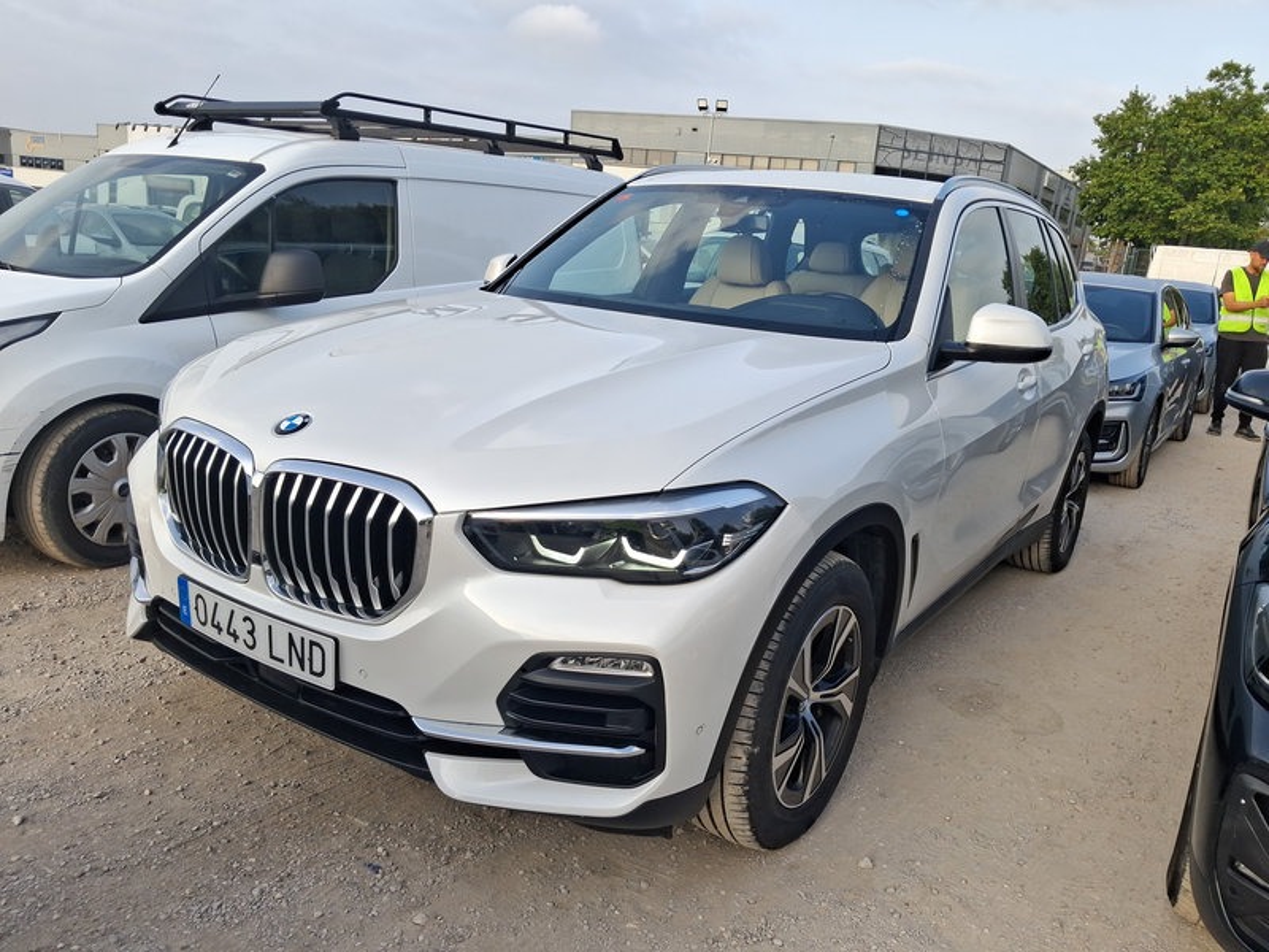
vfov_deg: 51.4
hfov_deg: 65.3
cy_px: 476
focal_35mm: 27
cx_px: 634
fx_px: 990
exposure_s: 1/218
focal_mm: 4
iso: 20
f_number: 1.8
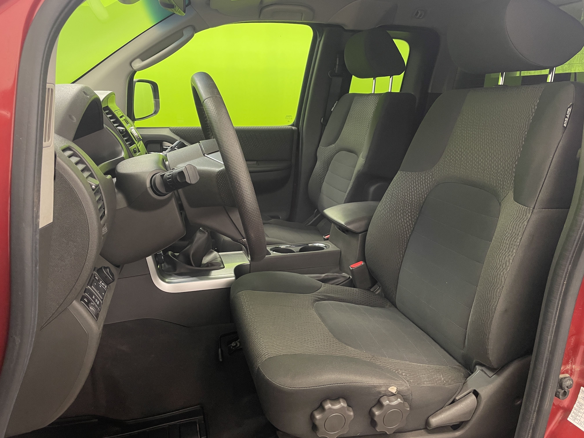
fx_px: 439
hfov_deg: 67.3
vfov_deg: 53.1
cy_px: 219
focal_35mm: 26
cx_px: 292
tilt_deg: -13.3
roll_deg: -2.3
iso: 80
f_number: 1.6
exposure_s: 1/50
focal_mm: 4.2
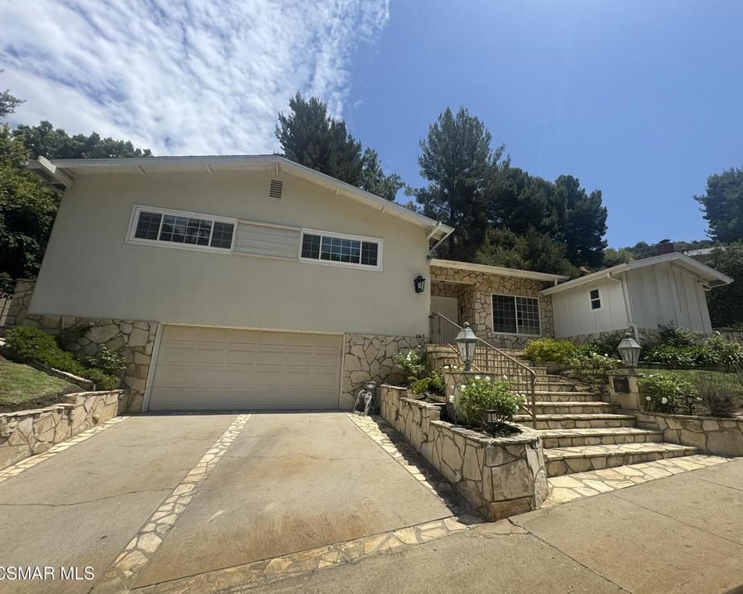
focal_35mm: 15
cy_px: 295
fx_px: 330
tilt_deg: +16.0
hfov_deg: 96.6
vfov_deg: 84.0
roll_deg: -1.7
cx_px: 399
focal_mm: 2.22
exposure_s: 1/1536
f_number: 2.2
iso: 40
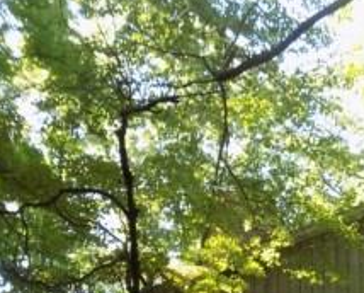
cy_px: 371
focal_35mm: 67
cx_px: 340
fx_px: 723
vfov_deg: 21.0
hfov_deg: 27.1
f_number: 3.1
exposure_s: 1/40
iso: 80
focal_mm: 4
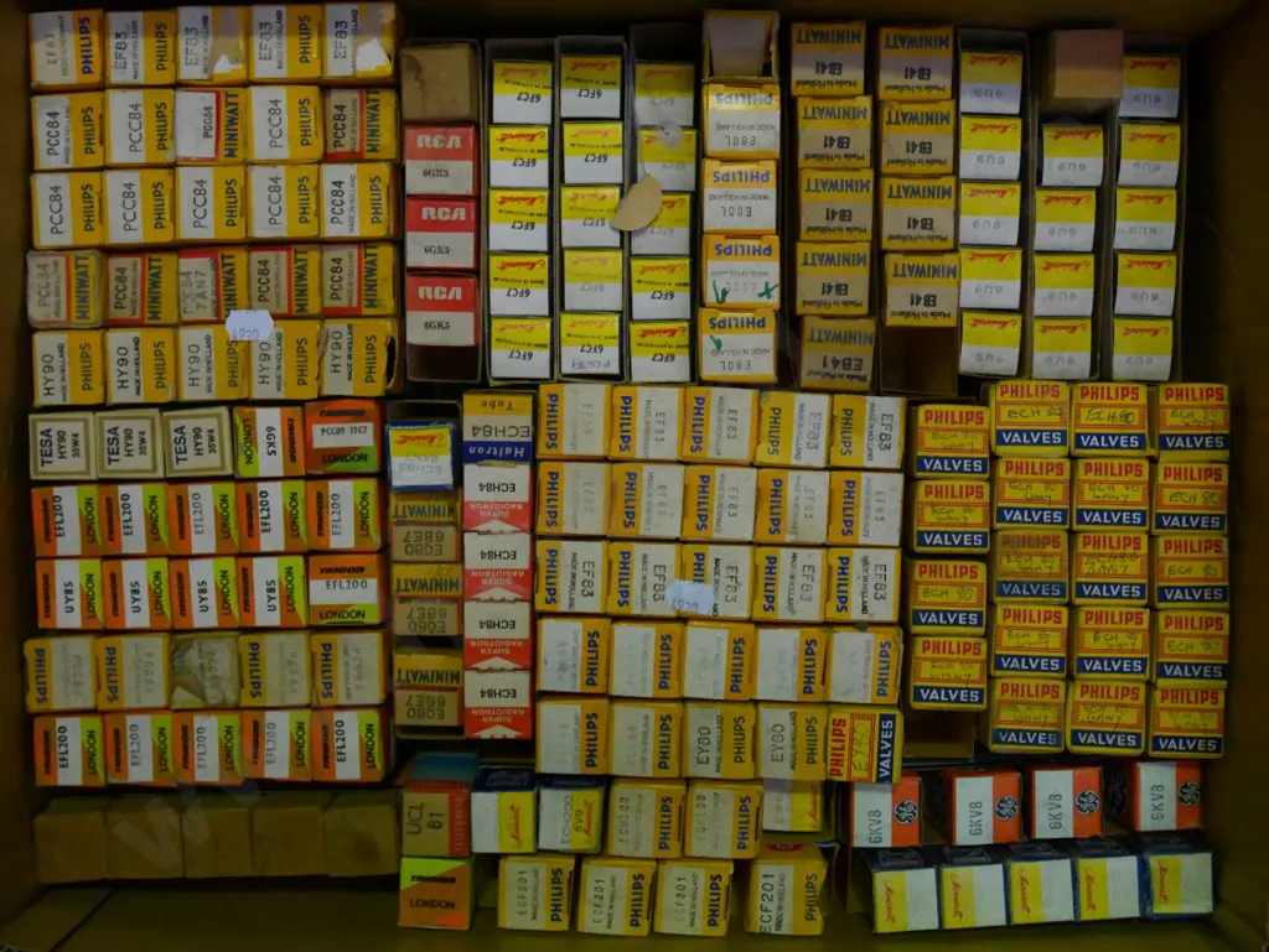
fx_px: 1467
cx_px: 634
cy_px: 476
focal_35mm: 40
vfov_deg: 36.0
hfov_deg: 46.8
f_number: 4.6
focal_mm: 20
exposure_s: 1/250
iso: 3200
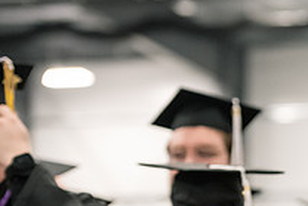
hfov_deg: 7.2
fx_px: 2431
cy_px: 230
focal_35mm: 284
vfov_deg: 4.8
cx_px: 425
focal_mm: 102
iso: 4000
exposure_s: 1/200
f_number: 3.5
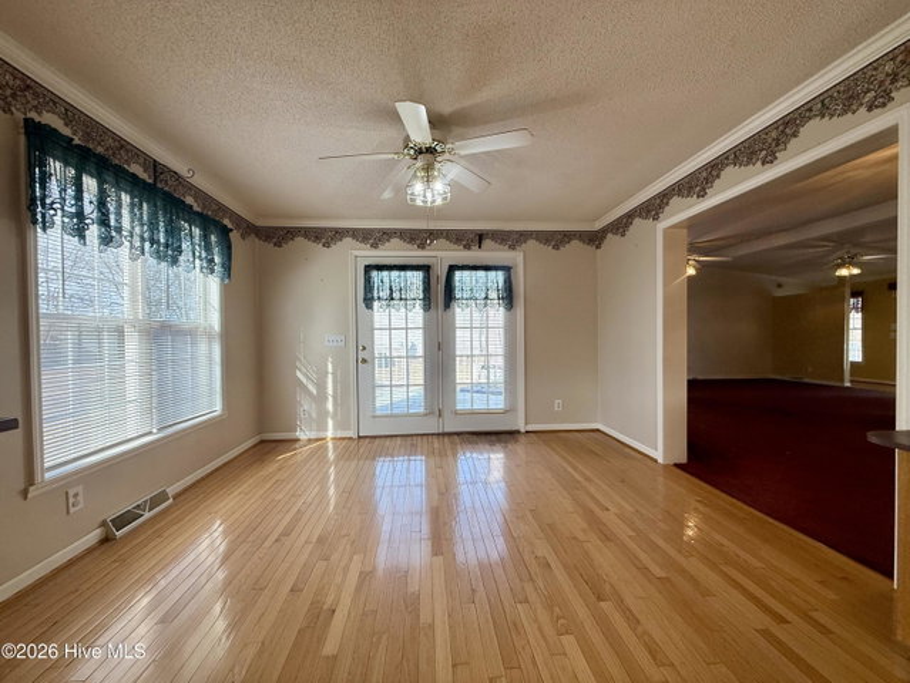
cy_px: 342
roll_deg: +0.4
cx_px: 455
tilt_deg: -0.1
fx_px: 368
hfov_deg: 102.0
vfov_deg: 85.7
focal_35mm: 14
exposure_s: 1/134
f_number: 2.2
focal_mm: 2.22
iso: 64
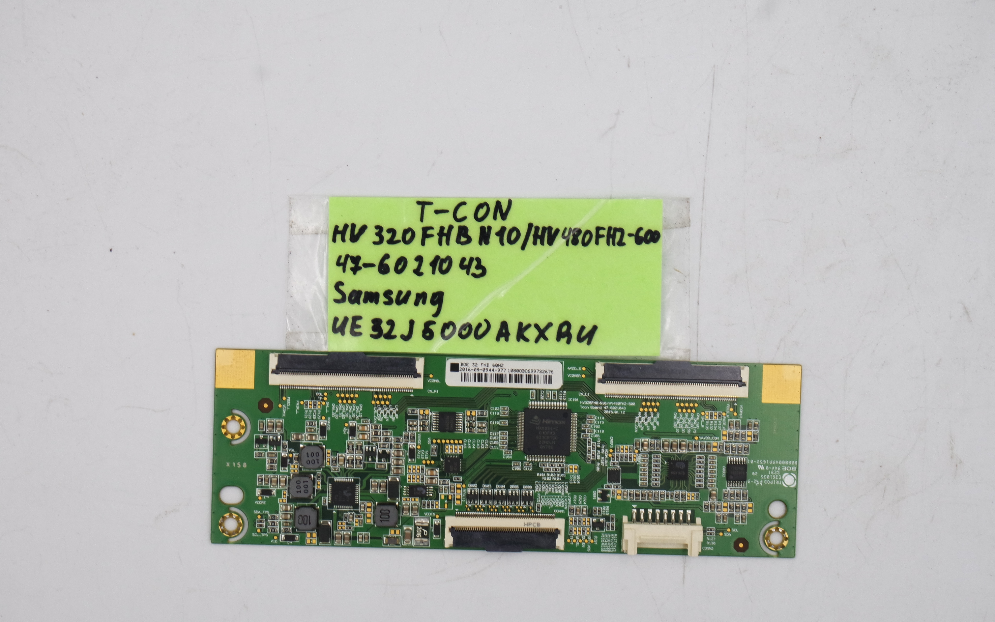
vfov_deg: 17.6
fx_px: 2007
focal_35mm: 74
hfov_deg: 27.9
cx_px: 501
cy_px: 328
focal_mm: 27
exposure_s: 1/160
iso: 200
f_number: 5.6
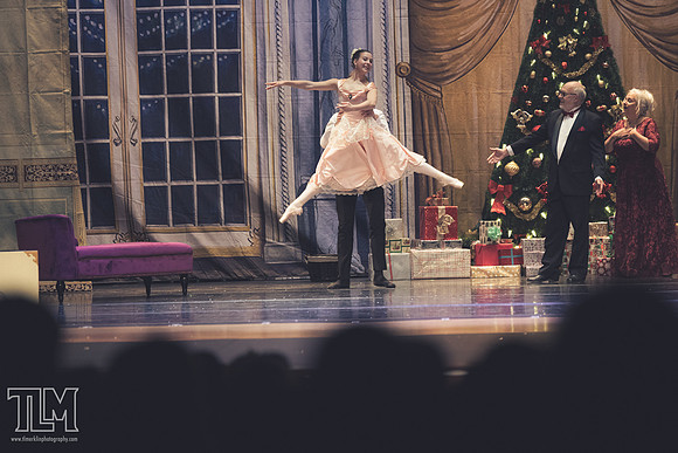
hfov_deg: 10.3
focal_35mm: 200
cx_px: 339
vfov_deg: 6.9
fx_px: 3767
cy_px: 226
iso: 2000
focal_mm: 200
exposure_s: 1/320
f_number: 2.8
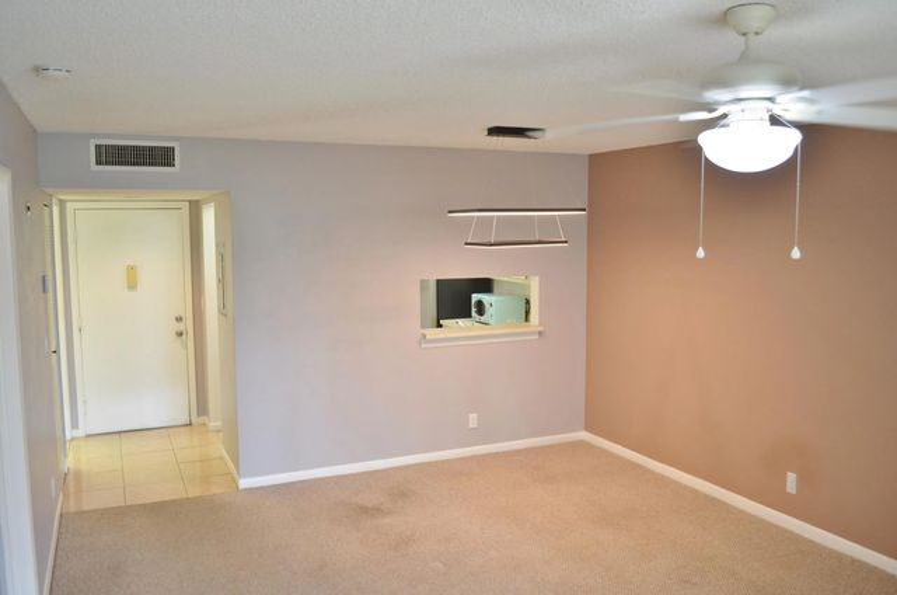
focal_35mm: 30
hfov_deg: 62.0
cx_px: 448
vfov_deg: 43.4
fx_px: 746
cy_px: 298
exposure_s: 1/60
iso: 800
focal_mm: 20
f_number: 4
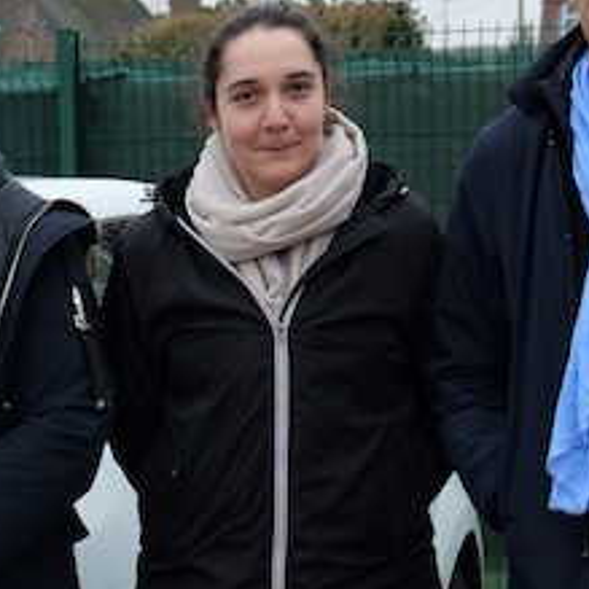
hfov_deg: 12.2
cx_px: -172
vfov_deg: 12.5
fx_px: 2676
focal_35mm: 139
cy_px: 528
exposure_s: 1/250
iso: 640
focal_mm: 35
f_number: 5.3
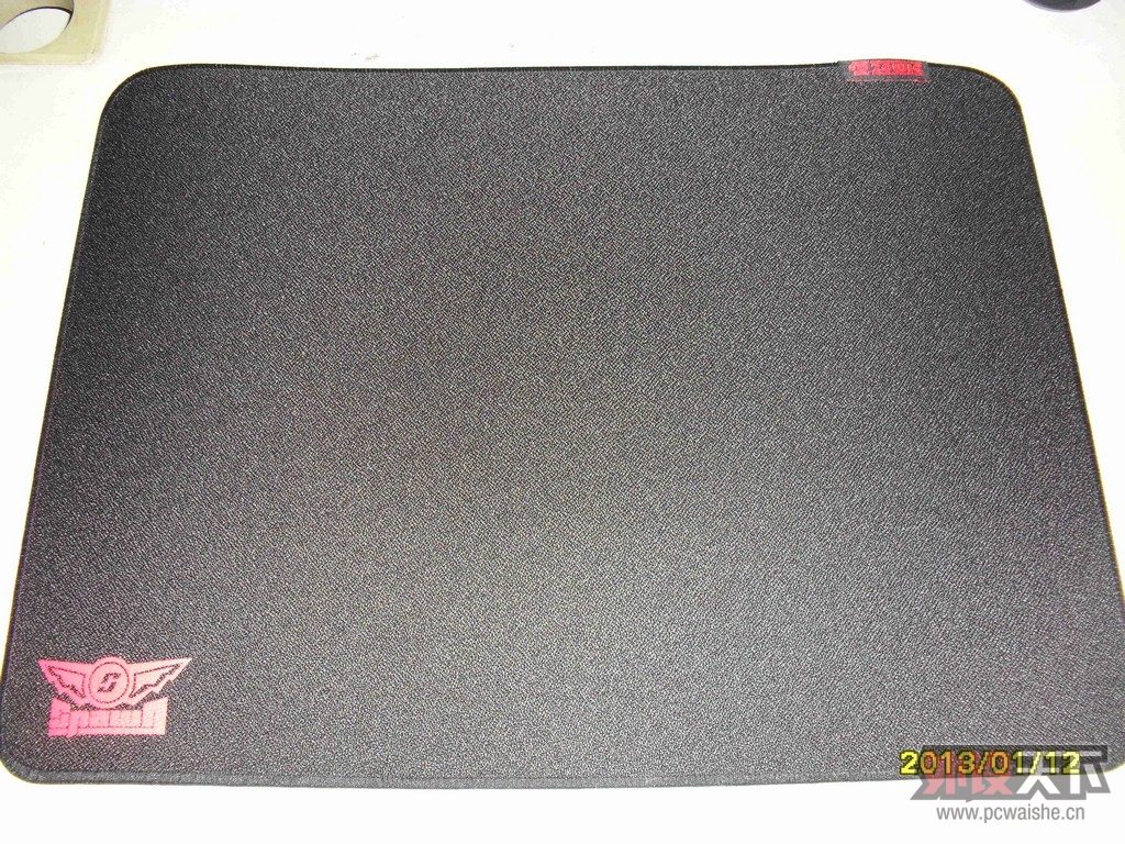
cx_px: 562
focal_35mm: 35
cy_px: 422
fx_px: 1137
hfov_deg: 52.6
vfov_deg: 40.7
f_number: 3.2
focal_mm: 6.3
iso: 200
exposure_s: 1/45
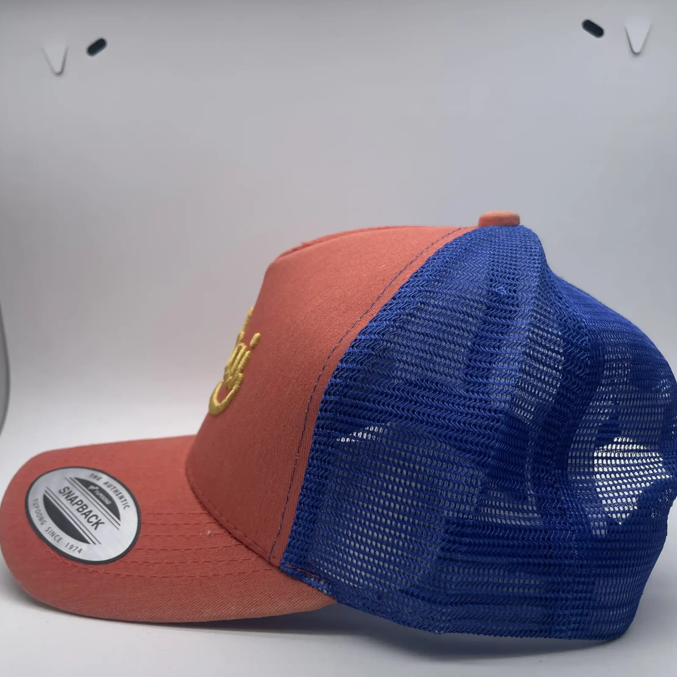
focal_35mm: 30
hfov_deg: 54.0
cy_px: 383
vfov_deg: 53.9
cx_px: 339
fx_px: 664
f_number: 1.6
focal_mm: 5.1
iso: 32
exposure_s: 1/985
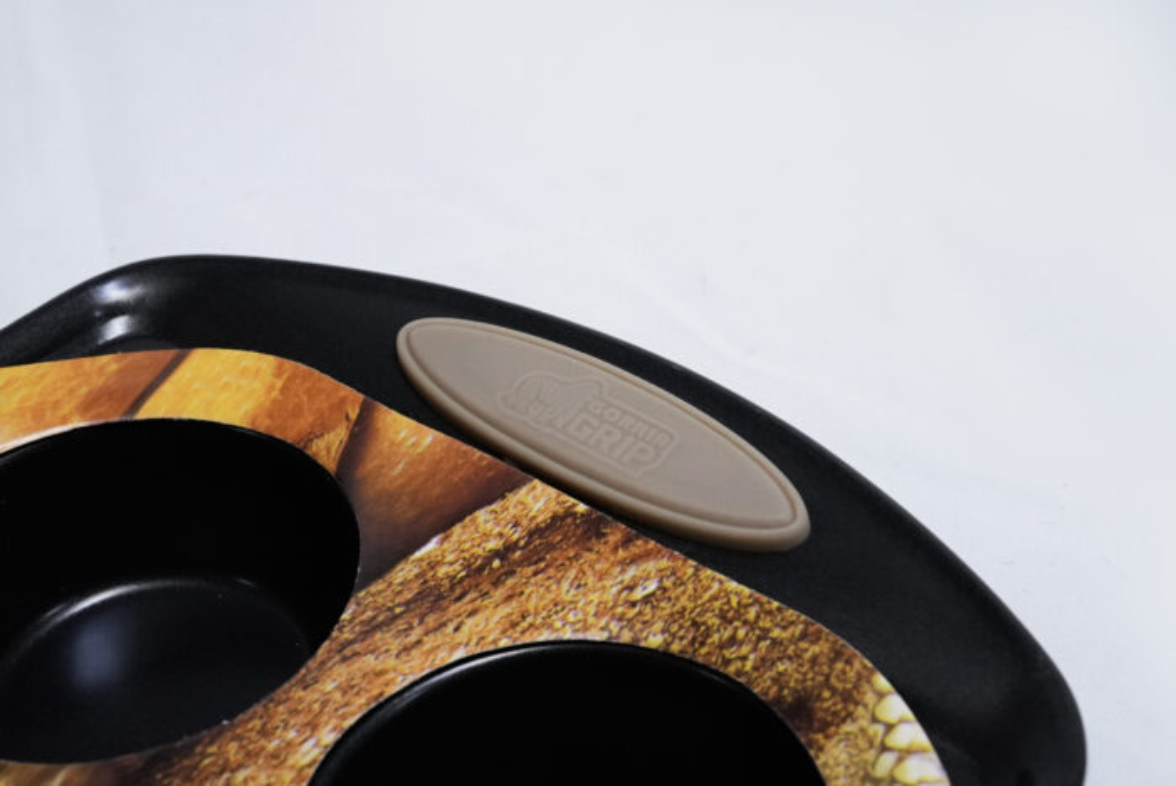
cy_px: 393
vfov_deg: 19.5
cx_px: 588
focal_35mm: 70
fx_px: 2288
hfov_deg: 28.8
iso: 6400
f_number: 16
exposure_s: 1/160
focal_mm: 70
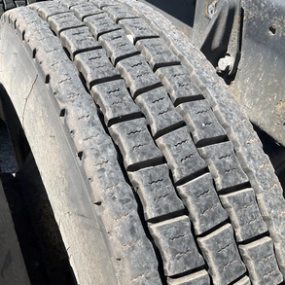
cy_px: 144
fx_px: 326
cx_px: 114
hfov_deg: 46.9
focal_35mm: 35
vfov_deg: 47.2
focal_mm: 3
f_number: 1.8
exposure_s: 1/912
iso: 25
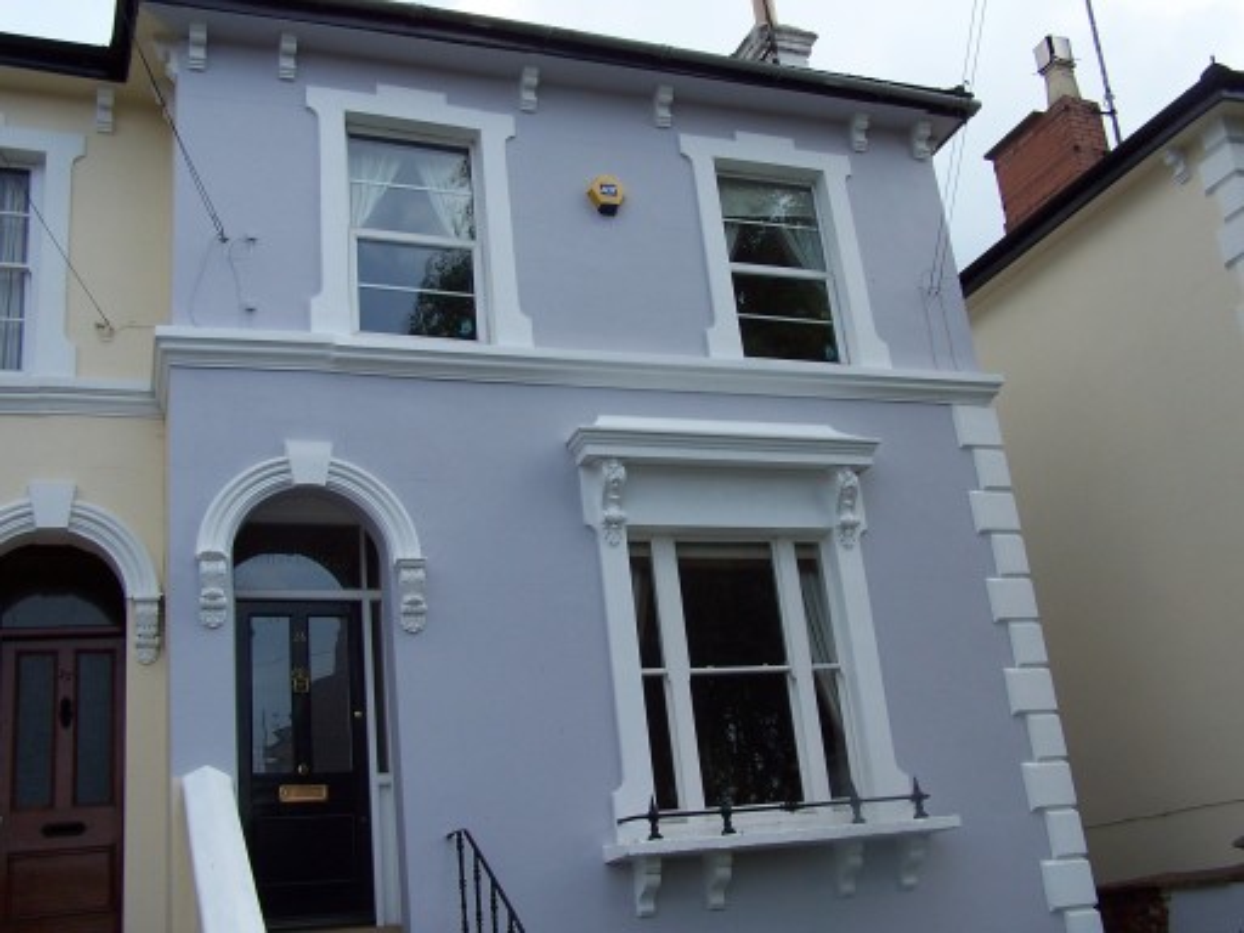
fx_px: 1366
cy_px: 466
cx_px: 622
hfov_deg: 49.0
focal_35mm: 38
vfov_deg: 37.7
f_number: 4
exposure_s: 1/500
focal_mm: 6.3
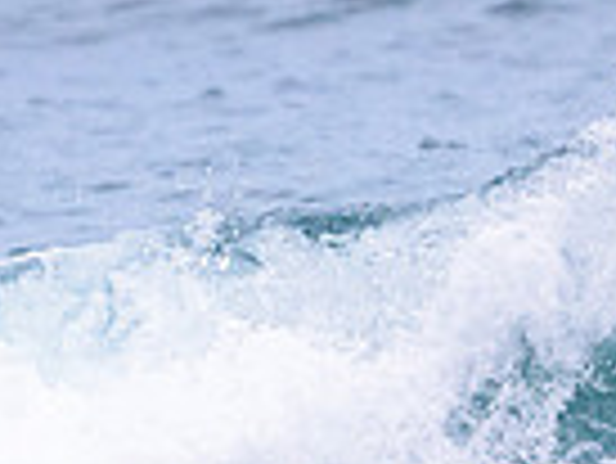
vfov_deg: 0.6
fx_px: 44313
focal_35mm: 2488
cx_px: 978
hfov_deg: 0.8
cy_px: 443
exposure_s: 1/2000
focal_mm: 500
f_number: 5.6
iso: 2200
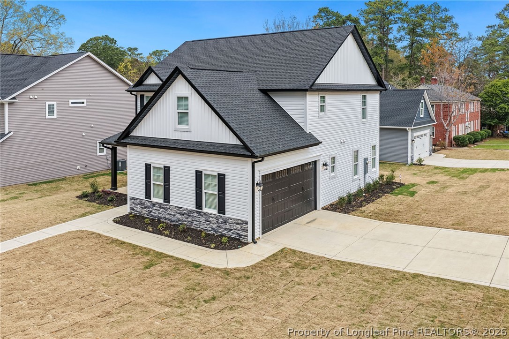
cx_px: 254
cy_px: 170
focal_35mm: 28
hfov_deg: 65.5
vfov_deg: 46.4
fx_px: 396
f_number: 2.8
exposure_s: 1/1000
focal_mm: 14.45
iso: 200
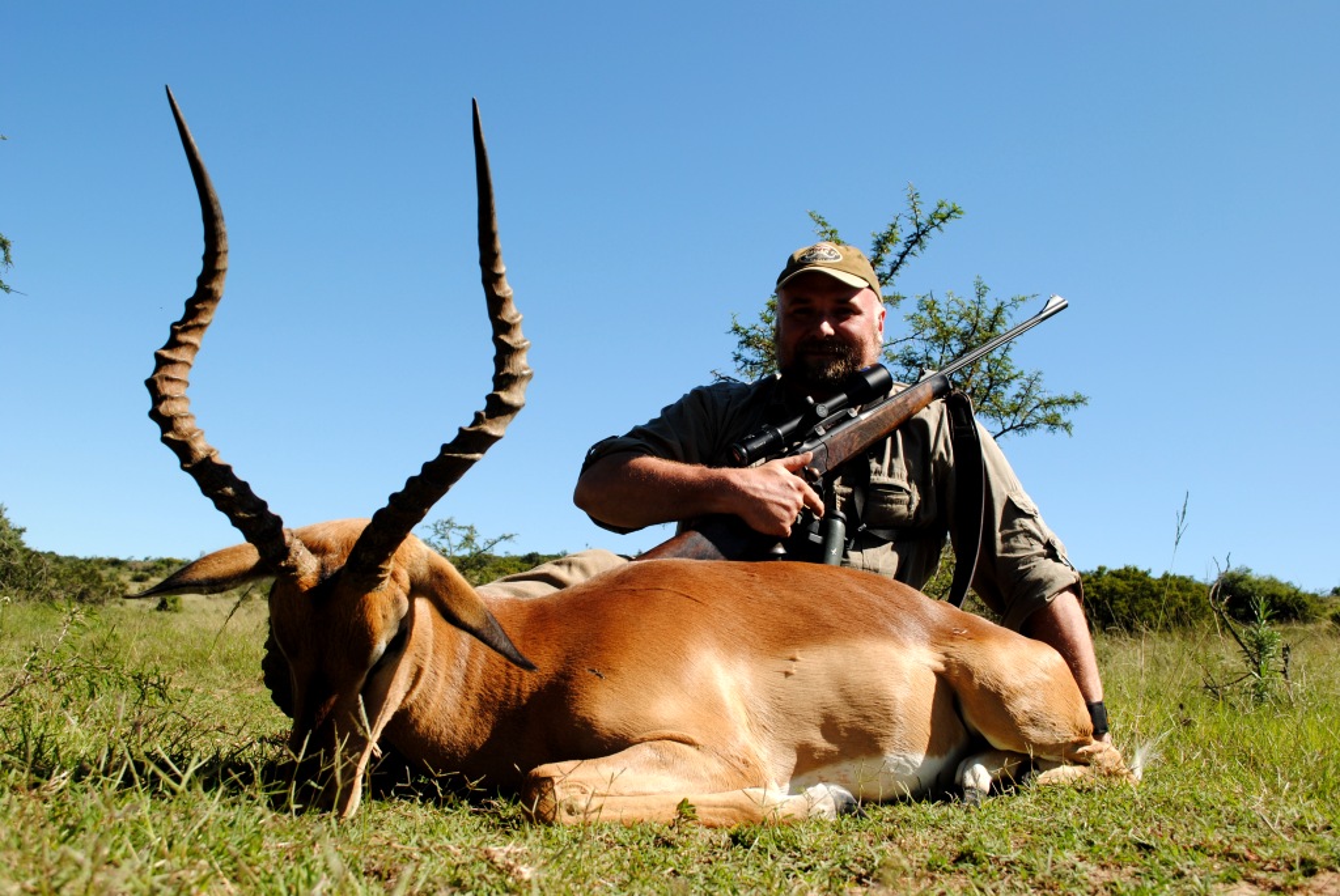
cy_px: 448
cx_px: 670
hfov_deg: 57.2
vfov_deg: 40.1
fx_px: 1230
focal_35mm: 33
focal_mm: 22
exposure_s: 1/250
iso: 100
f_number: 8
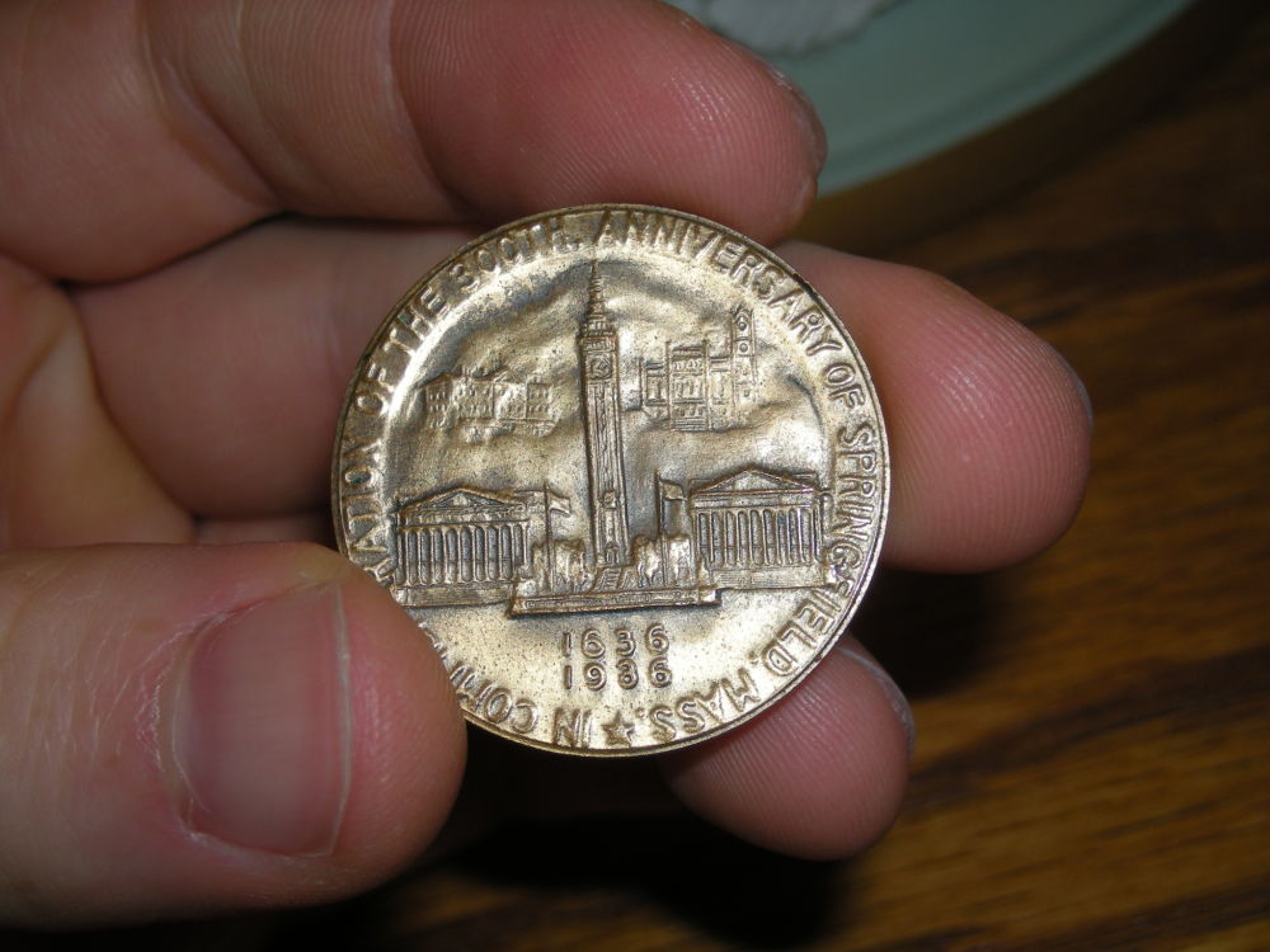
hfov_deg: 25.7
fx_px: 2788
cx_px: 635
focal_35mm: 76
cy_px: 476
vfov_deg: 19.4
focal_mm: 12.3
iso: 50
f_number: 7.8
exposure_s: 1/60
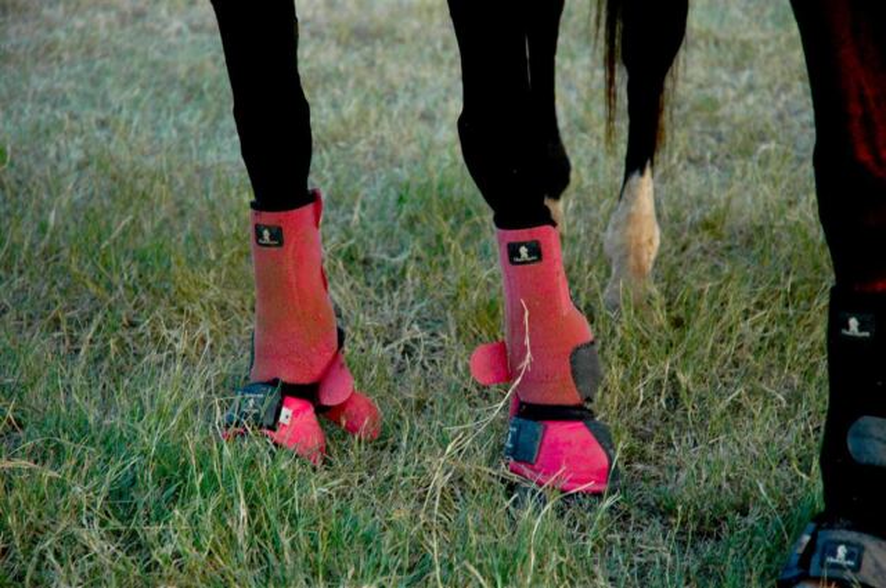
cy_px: 294
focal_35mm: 105
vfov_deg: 13.0
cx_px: 443
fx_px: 2581
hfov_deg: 19.5
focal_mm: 70
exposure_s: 1/80
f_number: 4.5
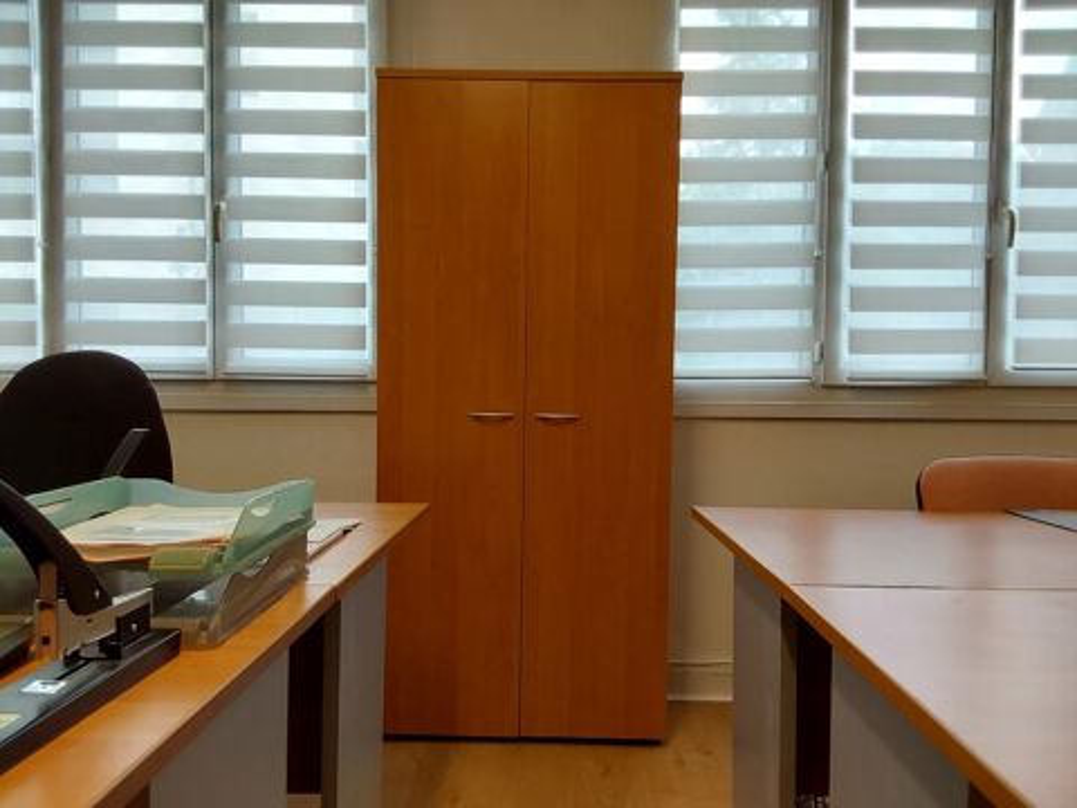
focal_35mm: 28
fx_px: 871
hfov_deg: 63.4
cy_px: 404
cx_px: 538
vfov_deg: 49.7
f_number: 1.9
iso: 80
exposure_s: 1/100
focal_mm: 2.91
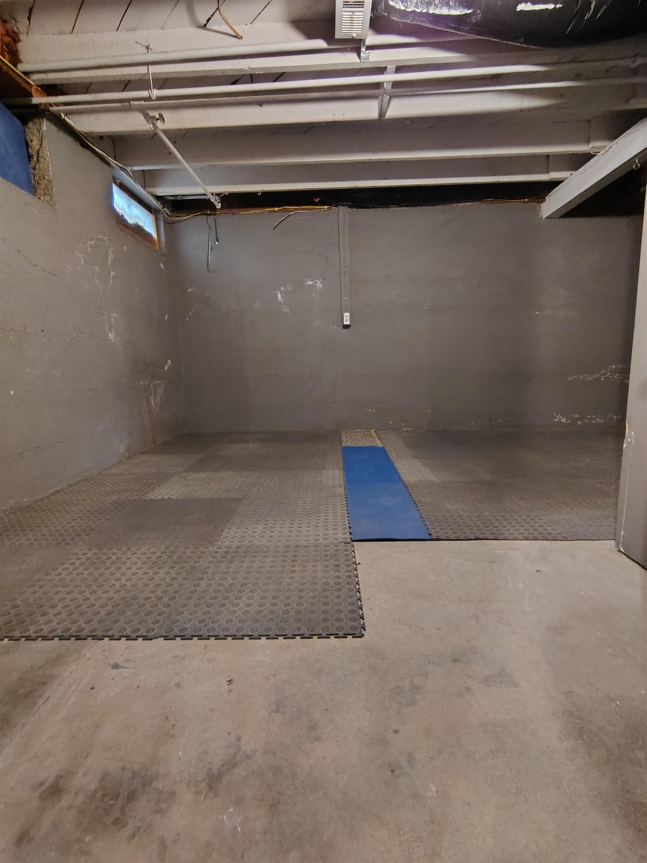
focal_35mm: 16
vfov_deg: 94.5
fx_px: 399
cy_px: 432
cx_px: 324
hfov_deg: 78.1
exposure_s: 1/20
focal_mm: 2.13
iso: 2672
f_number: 2.2
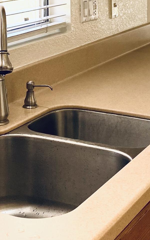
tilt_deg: -4.6
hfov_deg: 15.2
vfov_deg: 23.1
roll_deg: +0.0
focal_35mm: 86
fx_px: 562
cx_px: 71
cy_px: -2
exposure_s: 1/539
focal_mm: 4.25
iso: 32
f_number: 1.8
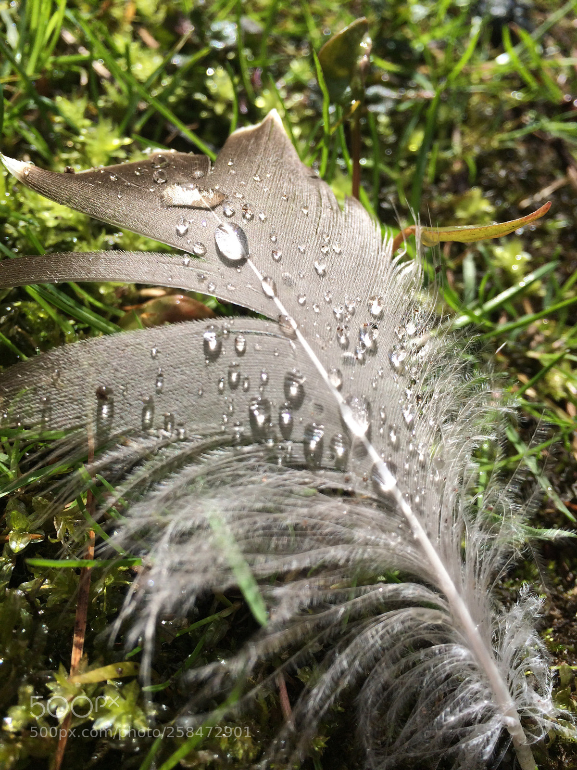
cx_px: 288
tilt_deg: -55.5
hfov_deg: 48.2
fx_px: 645
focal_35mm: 29
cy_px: 385
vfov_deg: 61.7
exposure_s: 1/1172
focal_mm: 4.15
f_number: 2.2
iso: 32
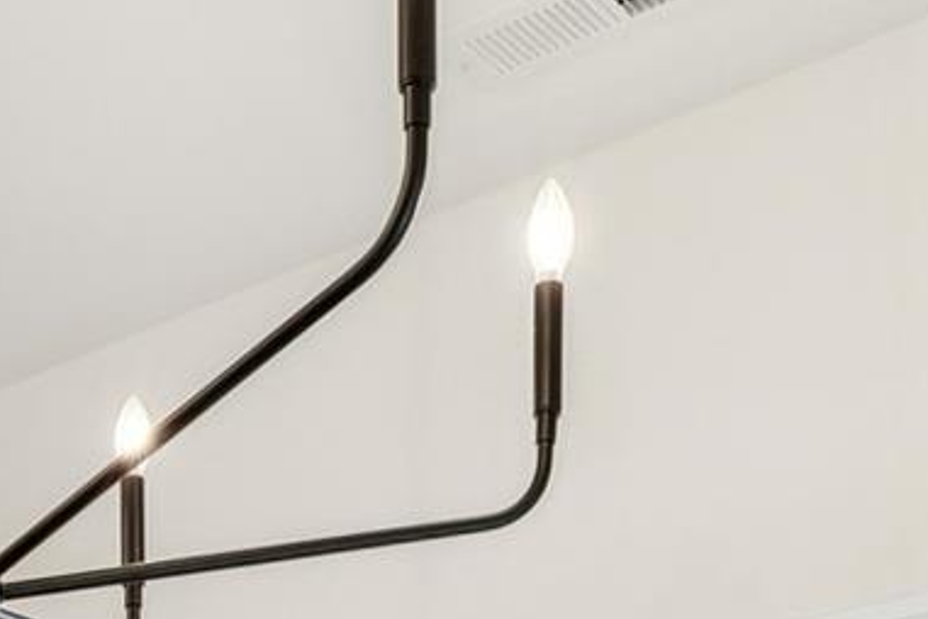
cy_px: 1390
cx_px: 68
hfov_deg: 22.7
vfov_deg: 12.8
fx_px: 2244
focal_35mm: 87
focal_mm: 16.2
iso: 100
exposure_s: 1/13
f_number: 9
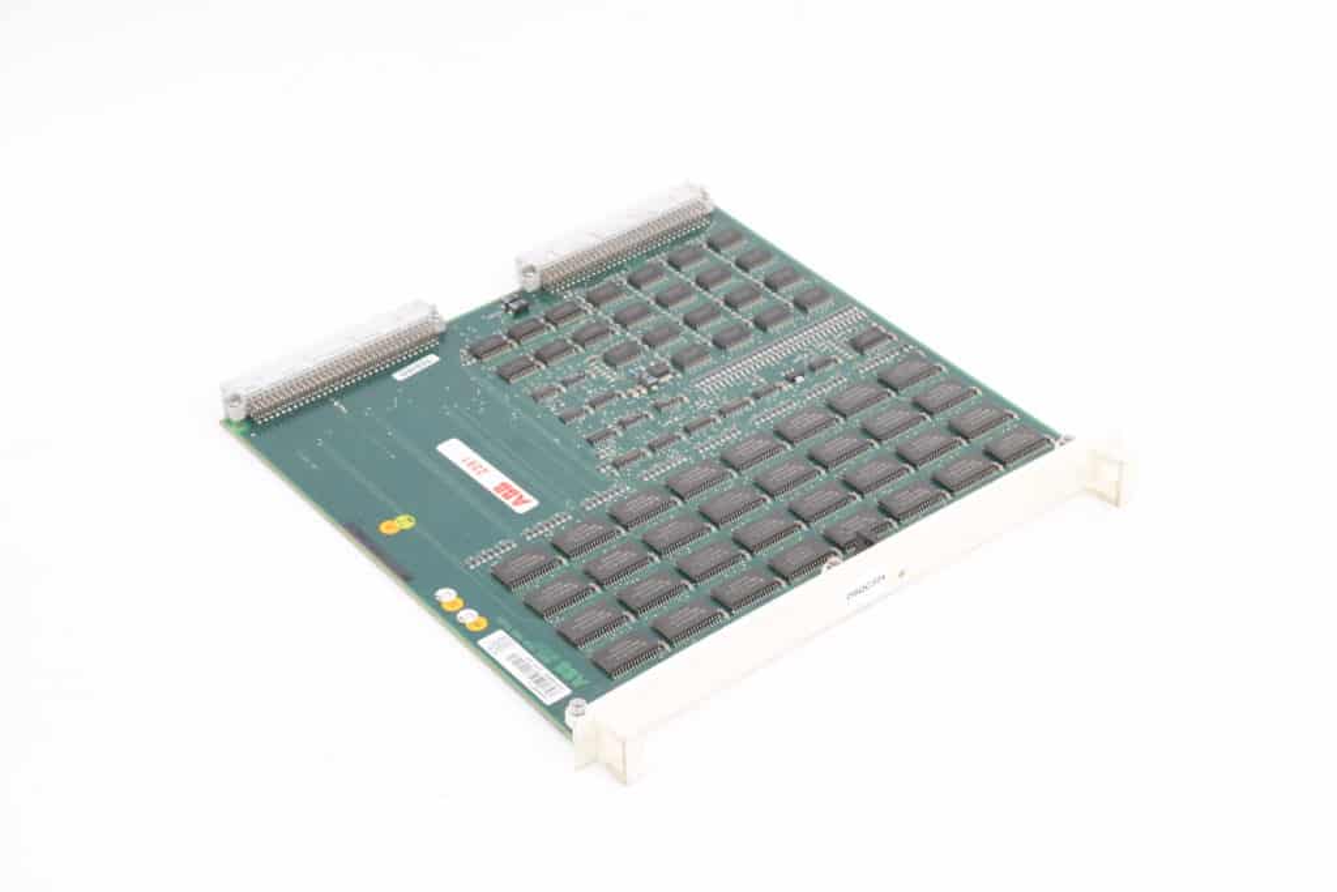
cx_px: 668
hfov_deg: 27.0
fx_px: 2786
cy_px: 446
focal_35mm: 75
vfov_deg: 18.2
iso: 200
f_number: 13
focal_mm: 50
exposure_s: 1/25
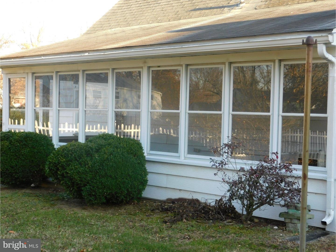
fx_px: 573
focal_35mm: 59
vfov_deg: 24.8
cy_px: 126
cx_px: 168
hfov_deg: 32.7
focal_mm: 10.4
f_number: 4
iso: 125
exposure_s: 1/100
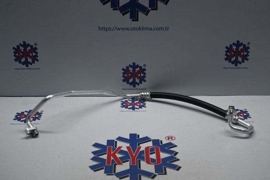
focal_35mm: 58
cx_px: 135
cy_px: 90
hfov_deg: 34.2
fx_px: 439
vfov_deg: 23.2
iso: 200
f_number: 5.6
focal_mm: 39
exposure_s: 1/60
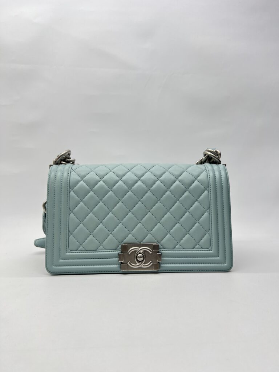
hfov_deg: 53.1
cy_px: 186
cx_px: 140
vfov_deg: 67.3
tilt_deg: -1.8
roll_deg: +0.0
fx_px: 279
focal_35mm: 26
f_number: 1.5
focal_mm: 5.7
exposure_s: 1/135
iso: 32
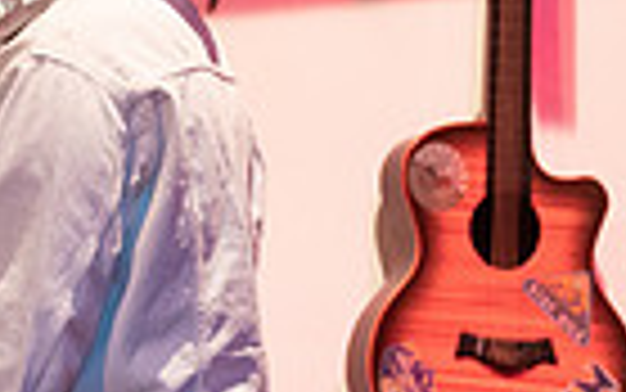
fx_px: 15275
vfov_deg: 1.5
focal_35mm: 895
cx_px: -443
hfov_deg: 2.3
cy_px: 93
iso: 5000
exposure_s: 1/500
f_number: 4
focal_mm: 200
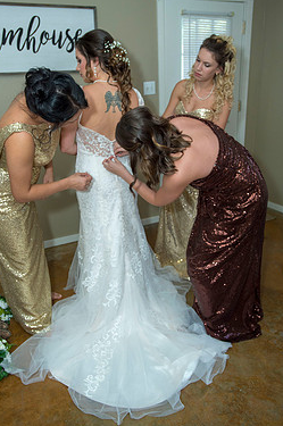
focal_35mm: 30
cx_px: 128
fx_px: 355
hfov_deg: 43.4
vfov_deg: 61.9
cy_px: 194
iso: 1250
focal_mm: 25
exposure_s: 1/200
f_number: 3.5
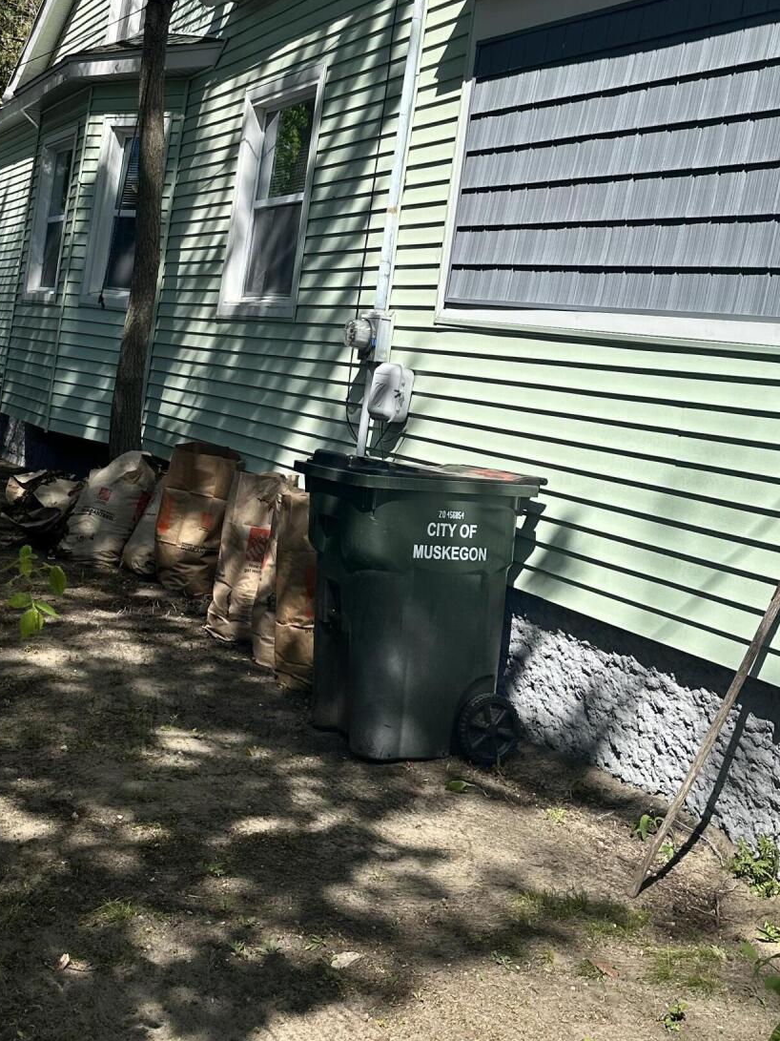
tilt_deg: +4.5
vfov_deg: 41.5
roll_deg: -9.5
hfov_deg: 32.8
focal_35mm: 44
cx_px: 305
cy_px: 240
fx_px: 1322
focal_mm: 6.86
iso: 80
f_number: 1.78
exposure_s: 1/3247
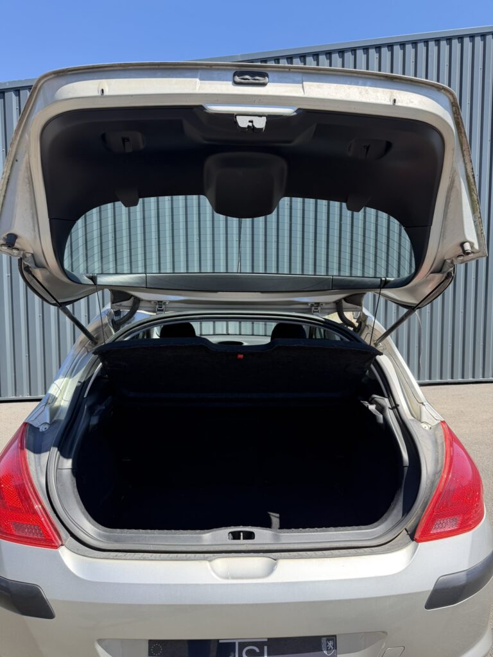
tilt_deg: -4.4
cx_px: 246
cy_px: 328
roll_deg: -0.3
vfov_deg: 71.6
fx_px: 456
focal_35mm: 24
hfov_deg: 56.8
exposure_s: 1/1437
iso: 100
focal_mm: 6.76
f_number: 1.78
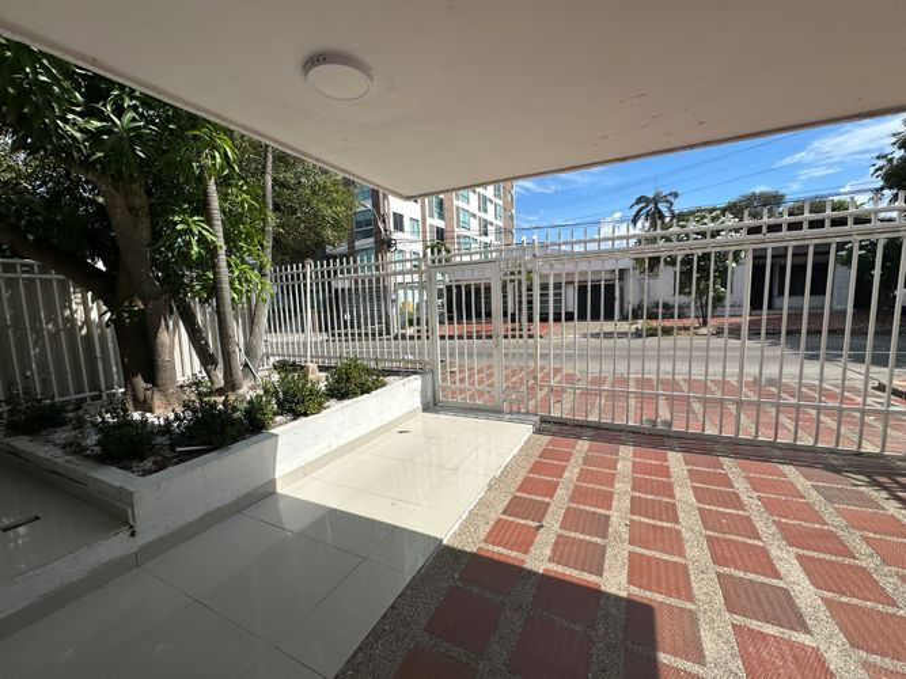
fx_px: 366
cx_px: 453
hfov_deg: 102.1
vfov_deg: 85.7
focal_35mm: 14
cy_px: 340
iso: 50
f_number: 2.2
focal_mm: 2.22
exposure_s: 1/3401
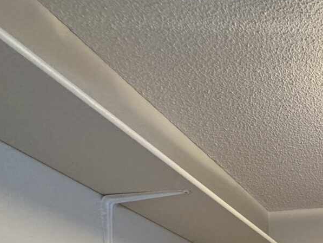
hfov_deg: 31.3
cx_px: 431
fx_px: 420
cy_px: 383
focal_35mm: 45
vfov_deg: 23.9
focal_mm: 2.22
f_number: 2.2
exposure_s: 1/60
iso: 250
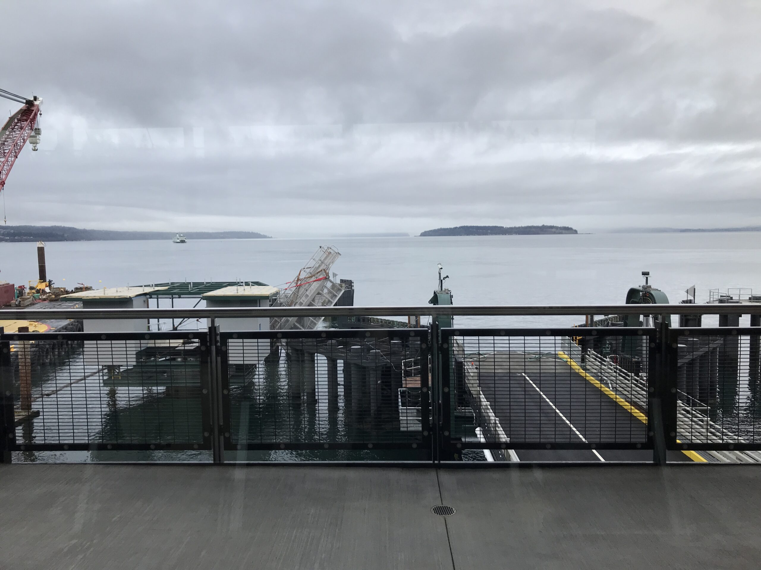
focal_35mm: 28
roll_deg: -0.1
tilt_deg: -4.8
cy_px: 285
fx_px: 616
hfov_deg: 63.4
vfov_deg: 49.7
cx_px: 380
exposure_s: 1/347
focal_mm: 3.99
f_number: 1.8
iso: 20
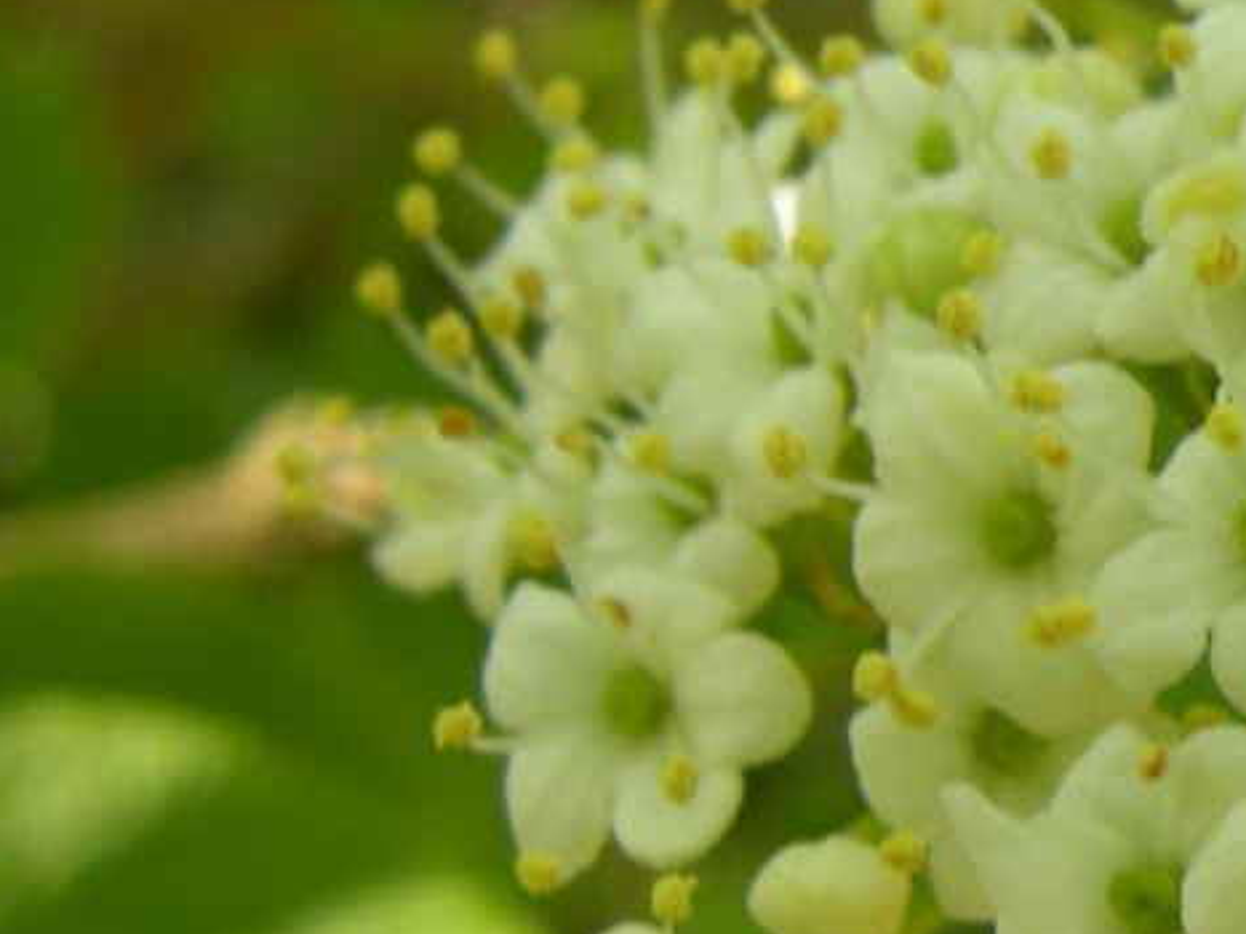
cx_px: 2086
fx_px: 5398
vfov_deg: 9.9
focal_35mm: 150
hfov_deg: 12.3
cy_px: 686
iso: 64
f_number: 3.4
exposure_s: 1/68.4
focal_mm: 7.5
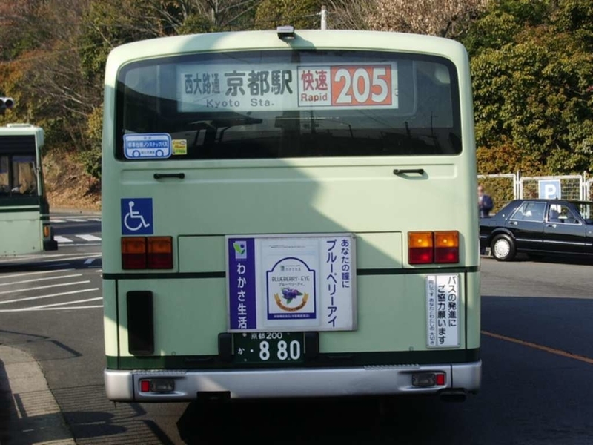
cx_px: 296
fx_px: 1062
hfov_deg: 31.2
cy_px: 222
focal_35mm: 62
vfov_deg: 23.7
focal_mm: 10.2
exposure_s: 1/160
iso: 50
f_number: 5.6
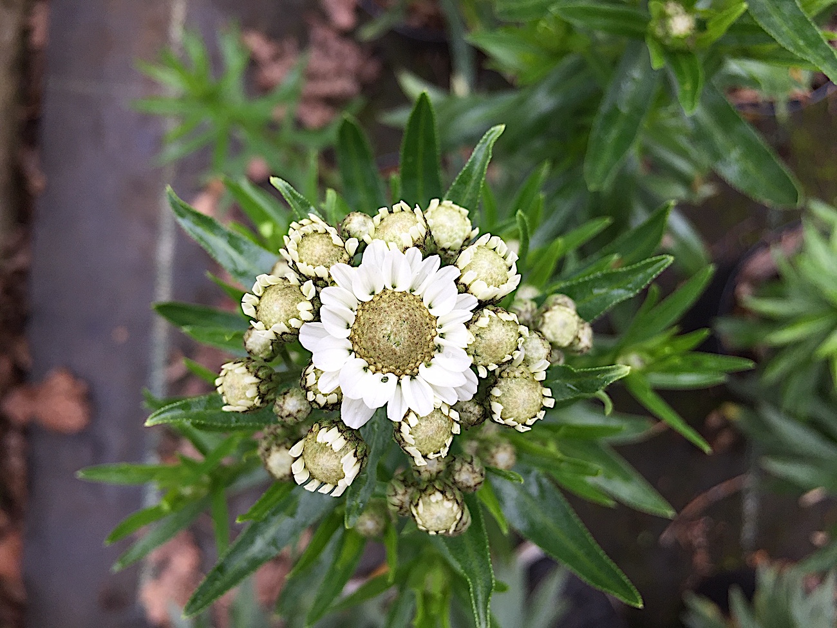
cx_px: 418
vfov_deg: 48.2
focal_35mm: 29
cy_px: 314
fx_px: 701
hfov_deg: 61.7
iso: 32
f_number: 2.2
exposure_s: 1/124
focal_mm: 4.15
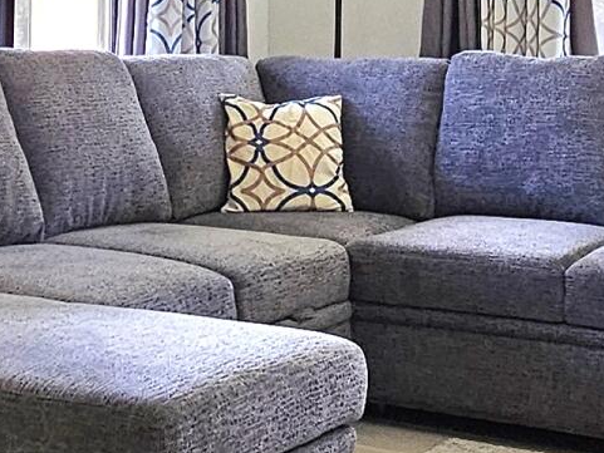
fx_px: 1414
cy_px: -30
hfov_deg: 23.9
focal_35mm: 81
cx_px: 149
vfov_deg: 17.7
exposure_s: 1/60.2
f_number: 2.2
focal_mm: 2.2
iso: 80
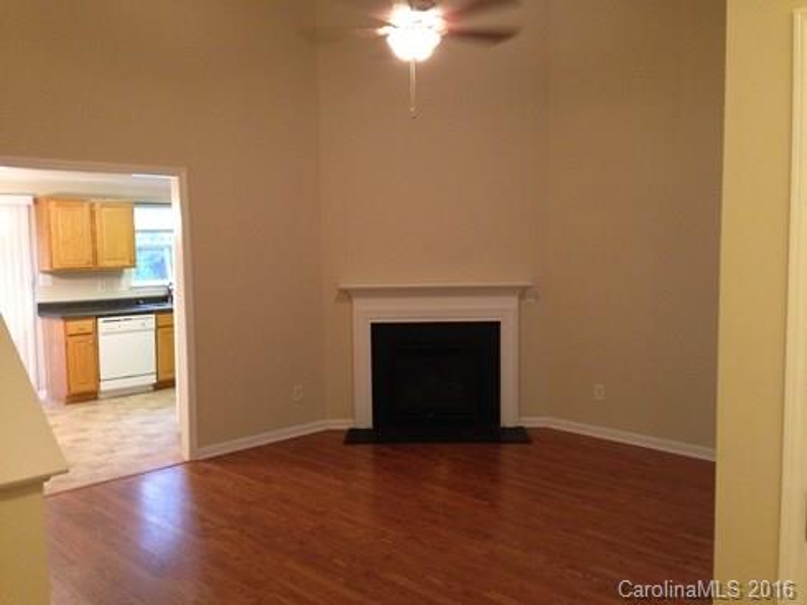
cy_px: 302
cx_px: 404
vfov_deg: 42.9
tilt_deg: -6.9
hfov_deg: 55.4
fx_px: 769
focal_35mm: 33
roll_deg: +1.2
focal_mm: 4.12
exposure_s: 1/20
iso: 250
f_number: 2.4
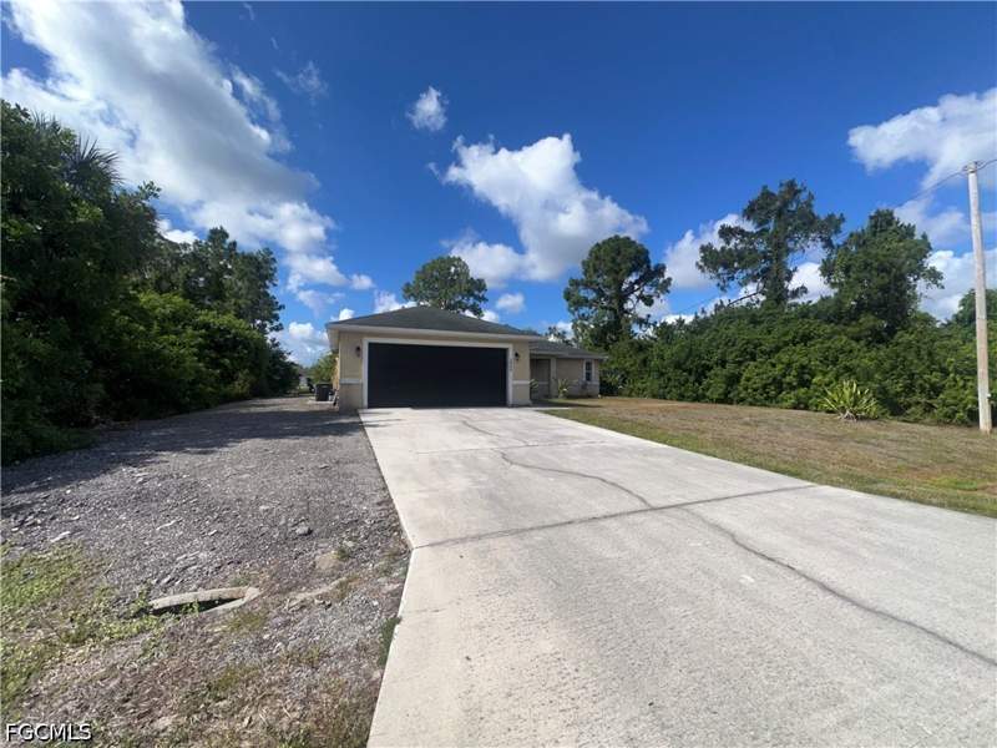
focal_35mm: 14
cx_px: 498
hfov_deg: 102.1
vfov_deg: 85.7
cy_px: 374
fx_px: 403
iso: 50
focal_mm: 2.22
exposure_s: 1/3509
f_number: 2.2
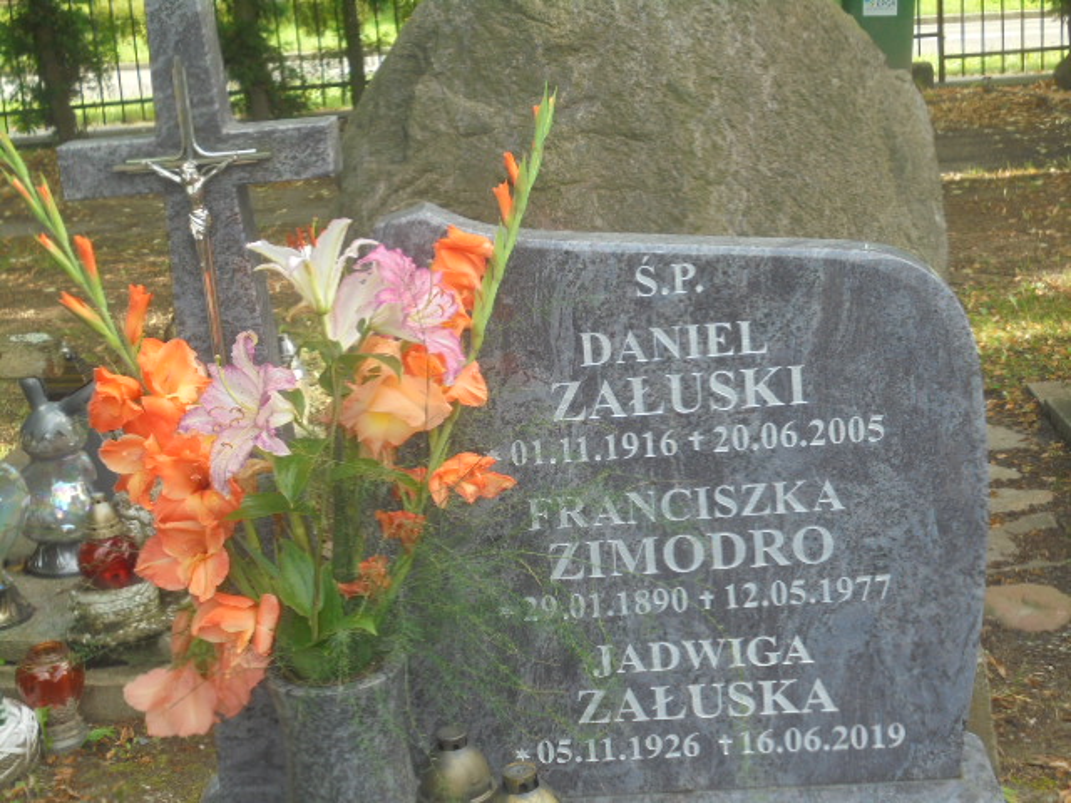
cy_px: 402
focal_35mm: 56
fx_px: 1733
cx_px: 536
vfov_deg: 26.1
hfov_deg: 34.3
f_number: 5.2
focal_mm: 10.1
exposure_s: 1/60
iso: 100
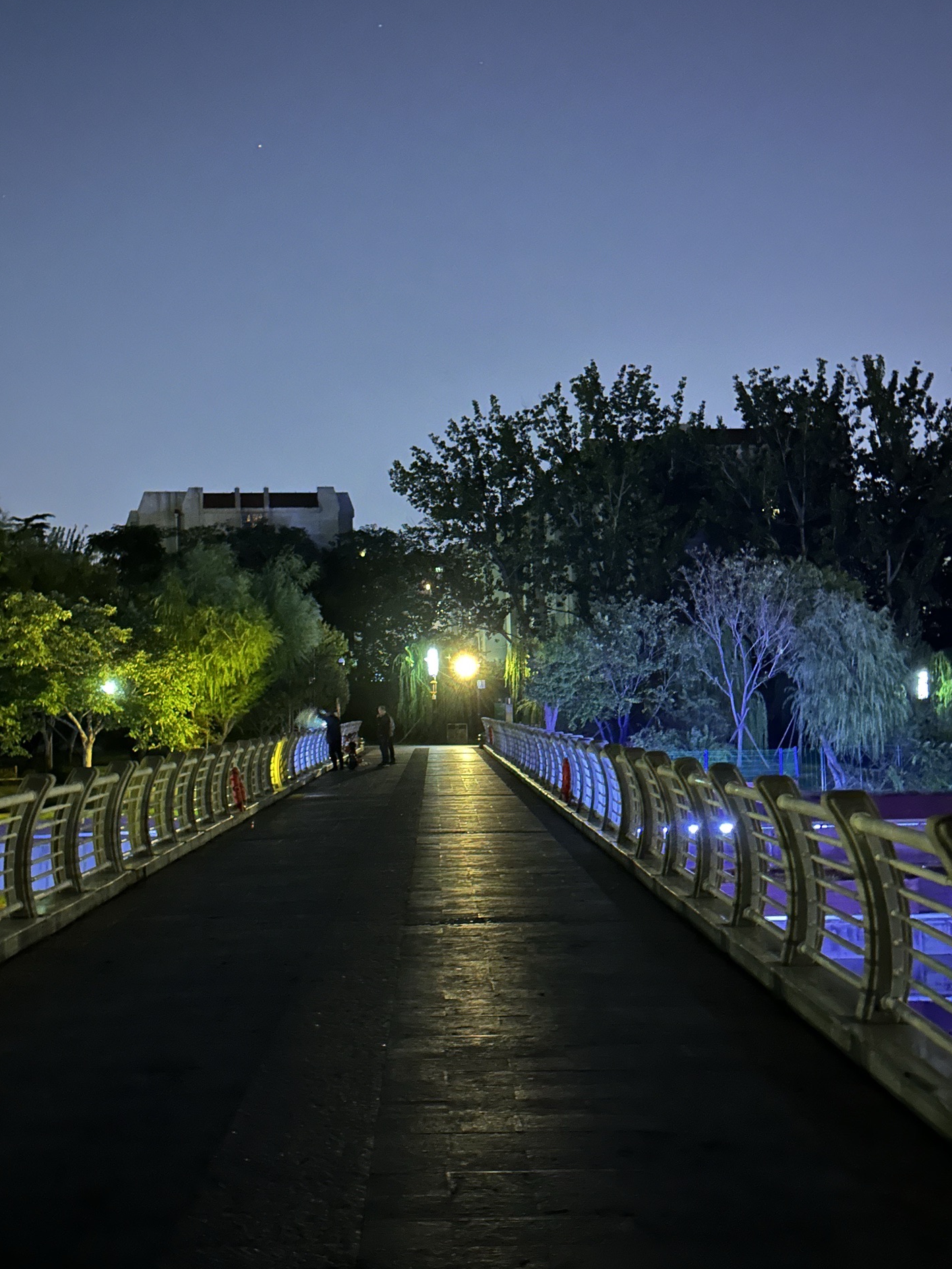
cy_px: 664
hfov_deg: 28.6
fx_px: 1870
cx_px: 449
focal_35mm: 51
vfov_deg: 37.5
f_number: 1.78
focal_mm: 6.86
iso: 1000
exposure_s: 1/2
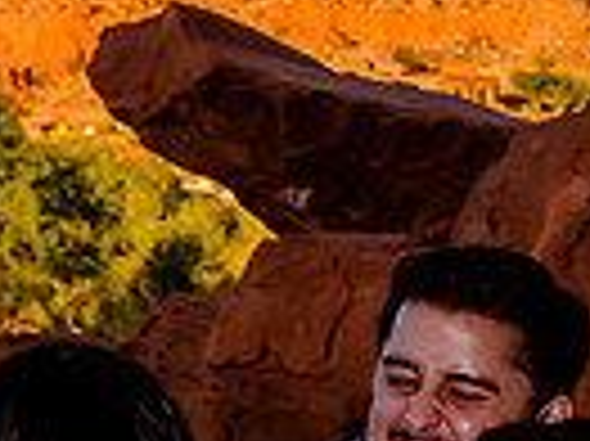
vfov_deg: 3.6
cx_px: 238
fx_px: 6965
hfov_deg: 4.9
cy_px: 495
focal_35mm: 409
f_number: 10
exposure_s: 1/250
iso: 500
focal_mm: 70
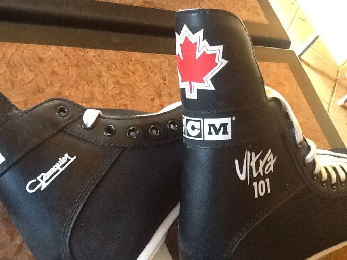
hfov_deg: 42.9
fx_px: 441
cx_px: 174
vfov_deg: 32.9
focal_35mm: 44
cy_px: 130
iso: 320
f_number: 2.4
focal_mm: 2.03
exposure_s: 1/20
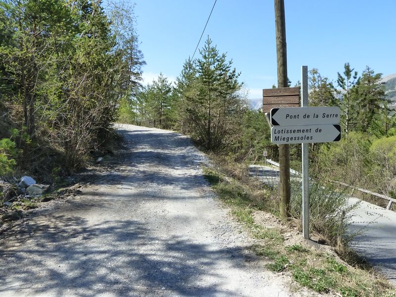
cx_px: 198
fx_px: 286
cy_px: 148
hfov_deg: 69.4
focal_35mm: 25
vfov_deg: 54.9
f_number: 4
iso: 200
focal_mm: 4.1
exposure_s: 1/400
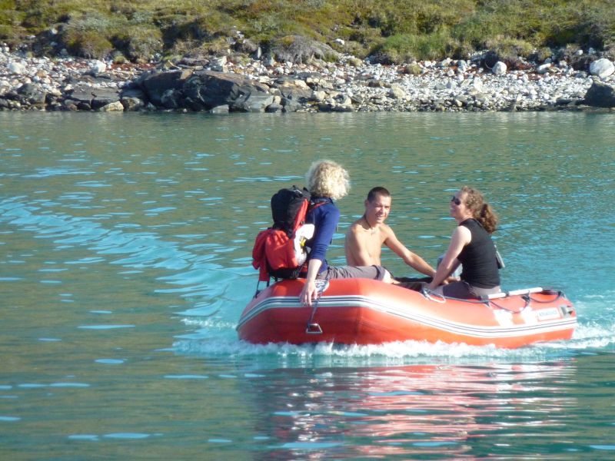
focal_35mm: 300
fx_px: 5330
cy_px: 230
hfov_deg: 6.6
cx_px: 308
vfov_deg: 5.0
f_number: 4.9
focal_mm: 49.2
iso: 320
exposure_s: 1/640
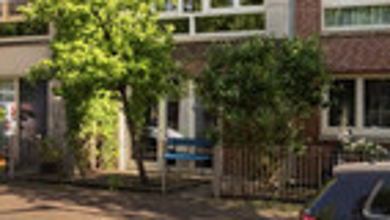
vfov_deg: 22.4
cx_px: 146
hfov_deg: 38.9
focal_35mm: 53
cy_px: 47
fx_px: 548
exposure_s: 1/1000
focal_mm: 18
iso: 1000
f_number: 8
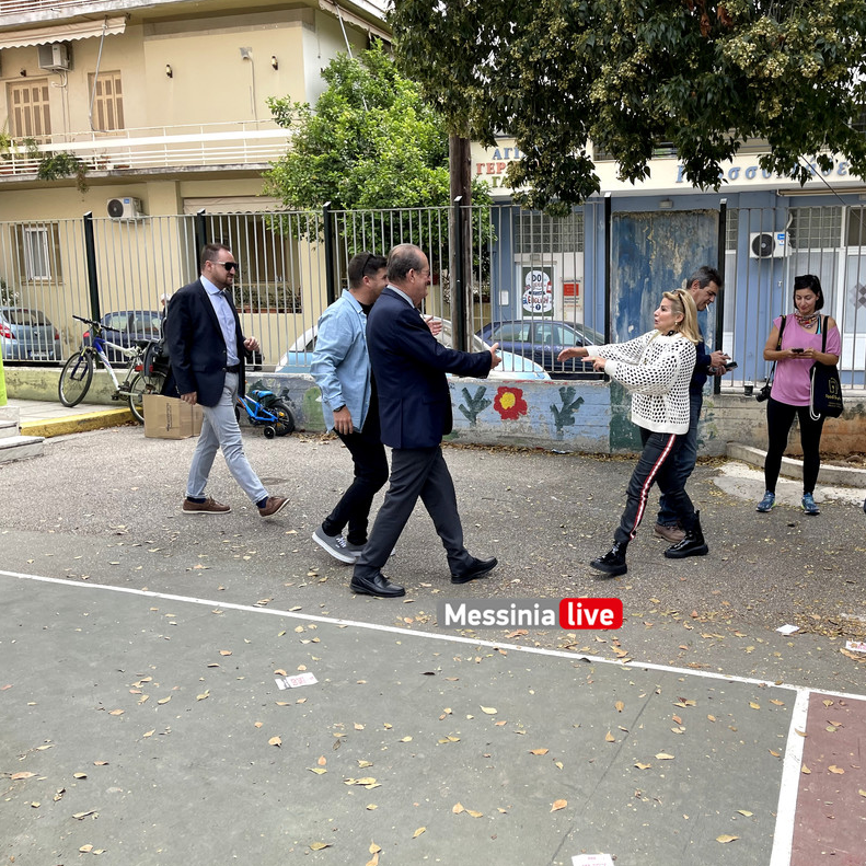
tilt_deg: -10.1
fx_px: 877
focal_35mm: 31
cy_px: 434
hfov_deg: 51.8
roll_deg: +3.0
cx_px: 556
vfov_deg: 52.5
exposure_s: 1/558
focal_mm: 5.1
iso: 32
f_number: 1.6
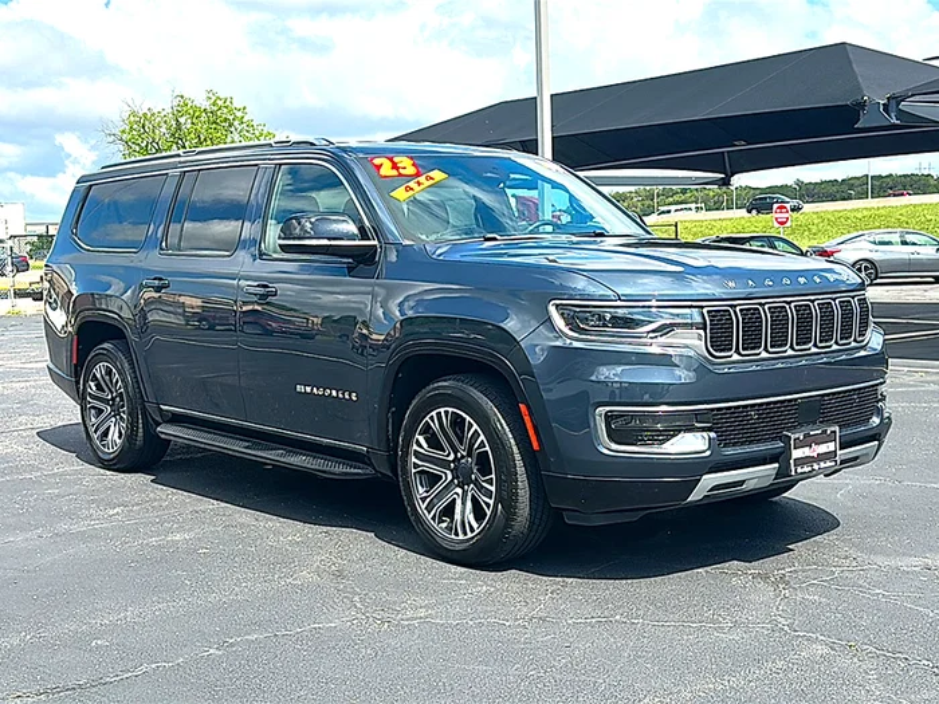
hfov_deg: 49.0
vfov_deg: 37.7
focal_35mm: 38
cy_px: 352
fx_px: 1031
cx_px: 470
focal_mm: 6.86
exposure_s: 1/2364
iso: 80
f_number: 1.78
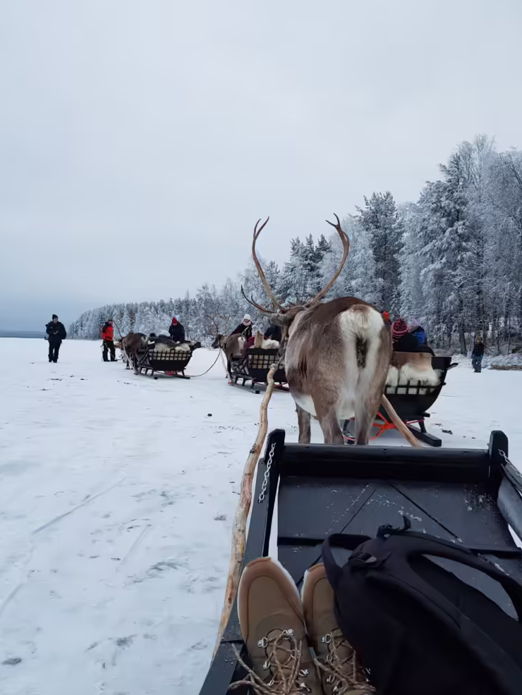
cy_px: 359
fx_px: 543
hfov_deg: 51.4
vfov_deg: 65.3
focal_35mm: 27
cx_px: 252
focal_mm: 4.2
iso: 80
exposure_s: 1/50
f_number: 1.7
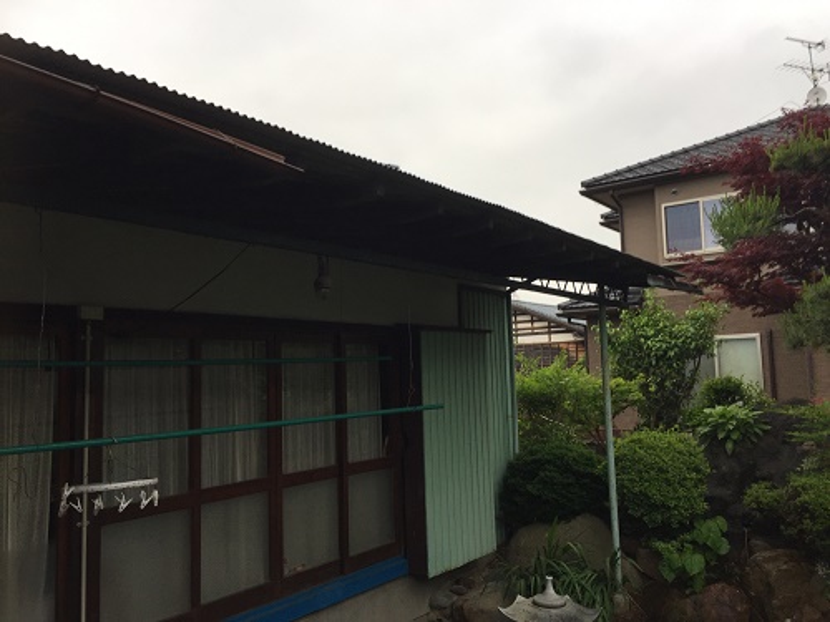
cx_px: 415
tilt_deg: +3.6
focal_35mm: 29
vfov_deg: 48.2
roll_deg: +1.1
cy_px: 311
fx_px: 695
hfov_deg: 61.7
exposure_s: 1/120
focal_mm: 4.15
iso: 40
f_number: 2.2
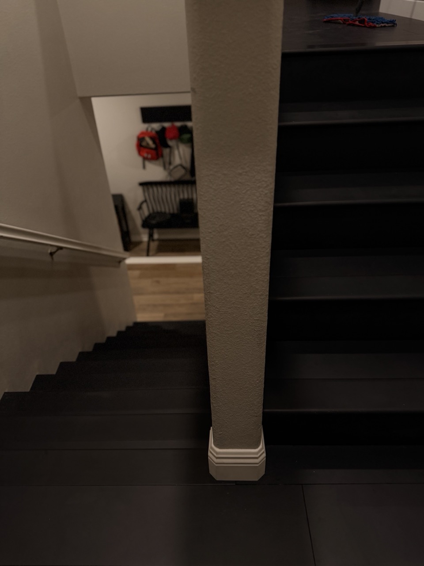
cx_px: 212
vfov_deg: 71.6
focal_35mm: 24
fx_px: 392
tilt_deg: -36.8
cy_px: 283
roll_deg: +2.8
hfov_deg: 56.8
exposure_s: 1/60
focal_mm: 6.76
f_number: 1.78
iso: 250
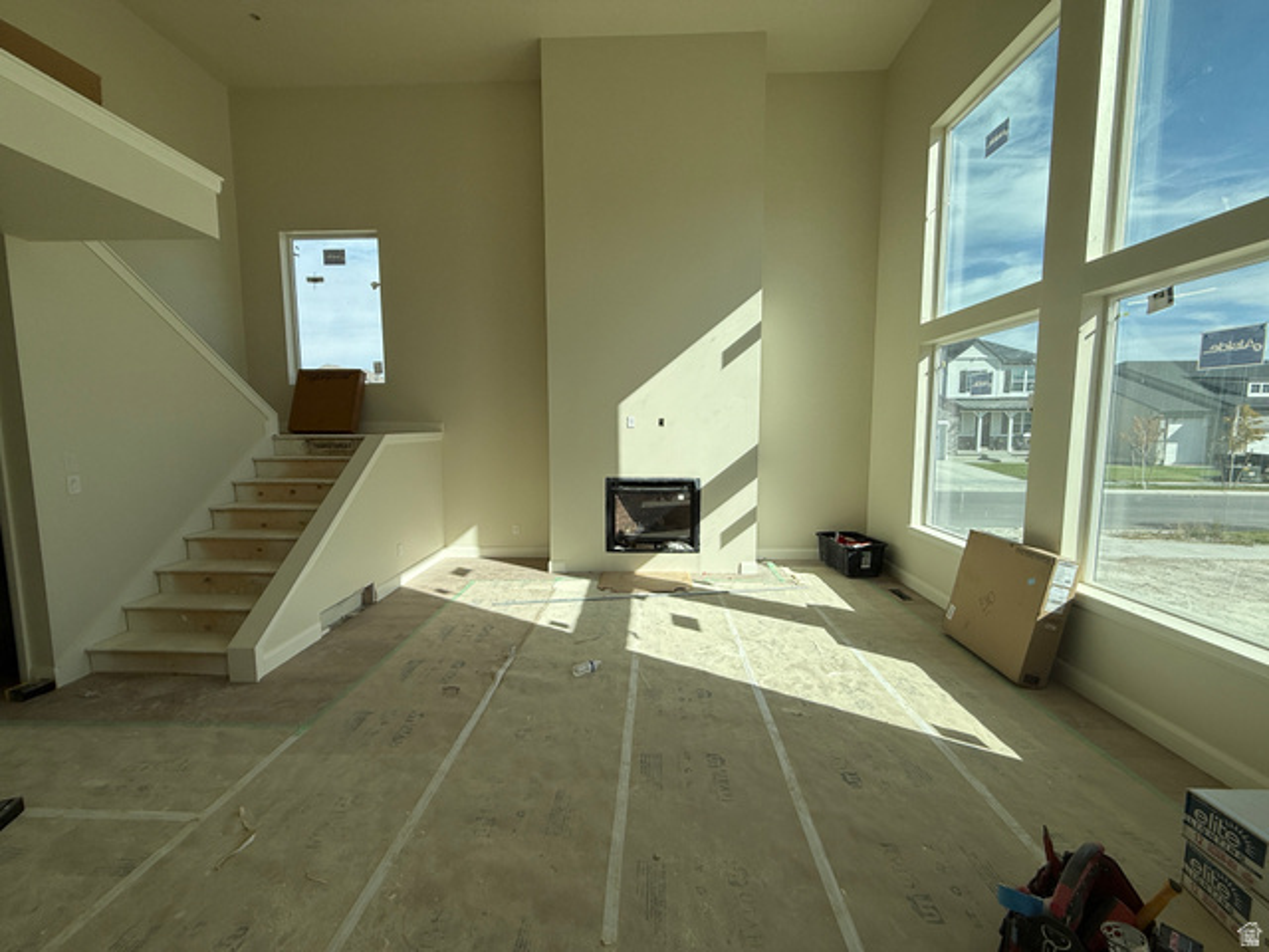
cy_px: 476
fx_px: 513
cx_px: 634
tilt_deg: -5.3
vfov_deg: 85.7
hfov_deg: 102.1
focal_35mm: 14
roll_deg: +0.5
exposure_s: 1/1613
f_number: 2.2
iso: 50
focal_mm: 2.22
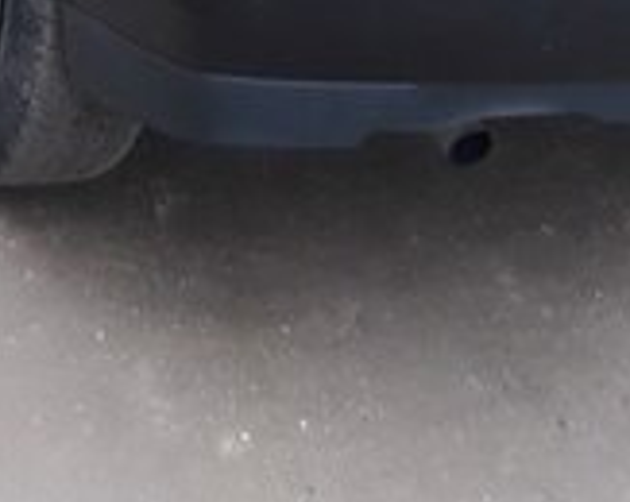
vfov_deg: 13.4
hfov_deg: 17.8
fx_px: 1993
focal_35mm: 107
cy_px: -292
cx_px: 147
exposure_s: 1/25
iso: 200
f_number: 1.7
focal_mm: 3.71
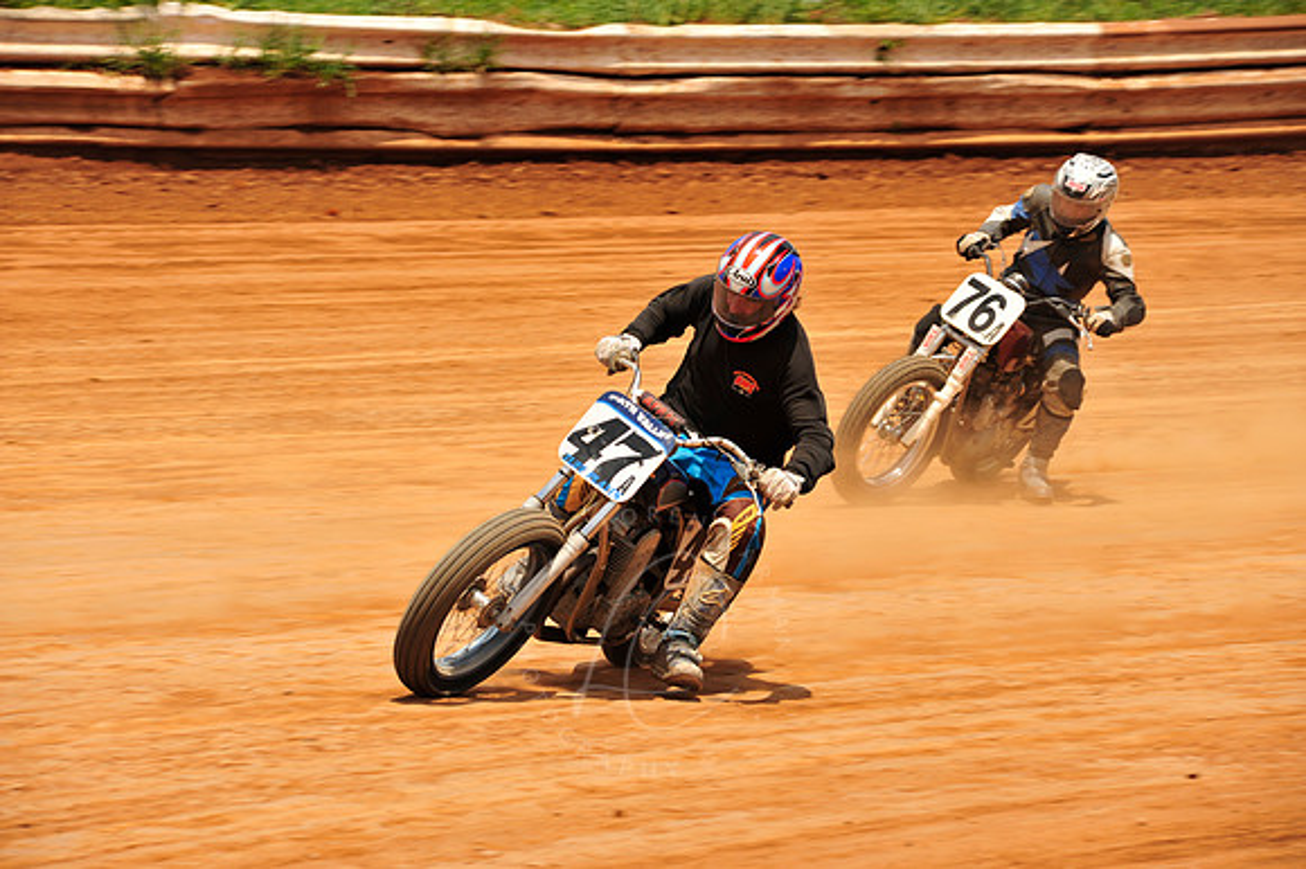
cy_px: 434
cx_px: 653
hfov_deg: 10.3
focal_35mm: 200
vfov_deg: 6.9
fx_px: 7251
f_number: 10
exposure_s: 1/400
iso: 200
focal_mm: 200
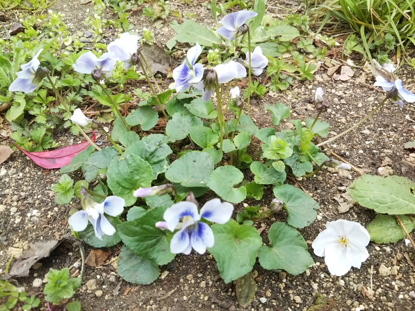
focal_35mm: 30
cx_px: 208
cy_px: 156
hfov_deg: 60.0
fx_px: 360
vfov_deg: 46.8
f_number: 2.2
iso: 64
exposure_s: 1/120
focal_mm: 4
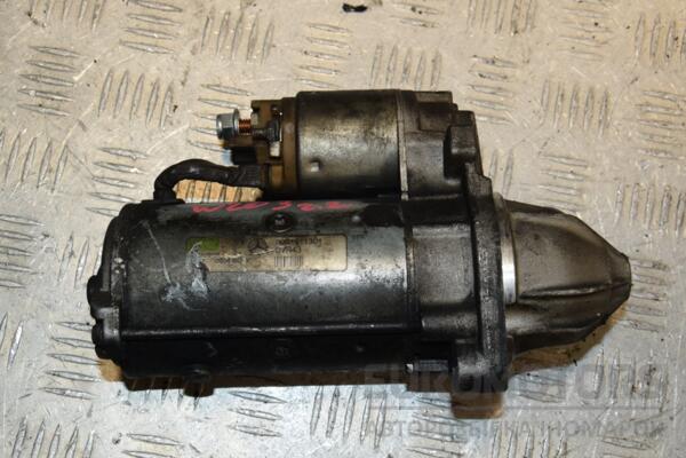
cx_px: 343
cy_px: 229
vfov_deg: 23.8
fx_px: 1086
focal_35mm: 57
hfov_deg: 35.1
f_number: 9
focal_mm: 38
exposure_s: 1/200
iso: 800
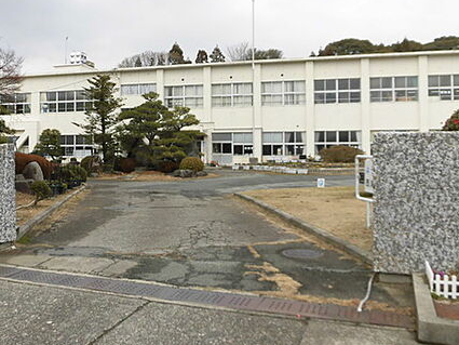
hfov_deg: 52.2
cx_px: 178
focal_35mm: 35
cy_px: 151
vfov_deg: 40.6
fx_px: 464
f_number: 3.1
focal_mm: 4.3
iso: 100
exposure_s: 1/1000
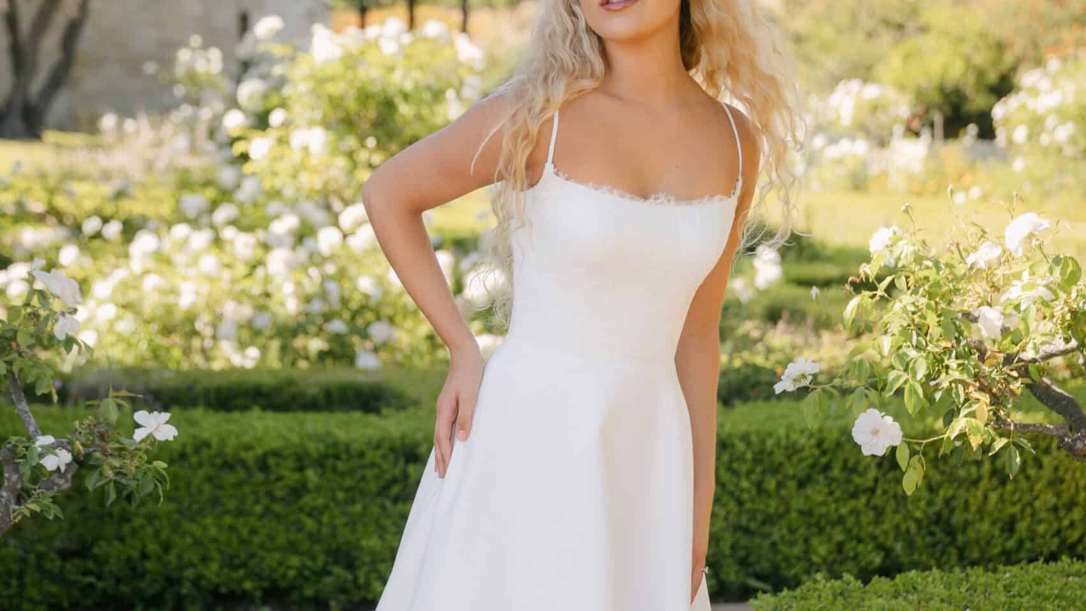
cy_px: 528
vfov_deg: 12.7
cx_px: 546
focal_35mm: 95
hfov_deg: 22.5
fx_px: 2736
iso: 64
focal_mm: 60
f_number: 3.2
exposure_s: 1/250
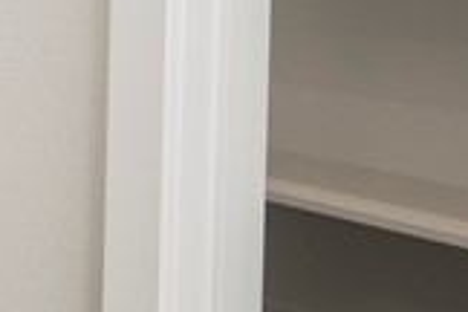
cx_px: -745
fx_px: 1222
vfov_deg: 13.9
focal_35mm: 94
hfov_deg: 13.4
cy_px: -118
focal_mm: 14
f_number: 5.6
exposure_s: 1/50
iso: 400
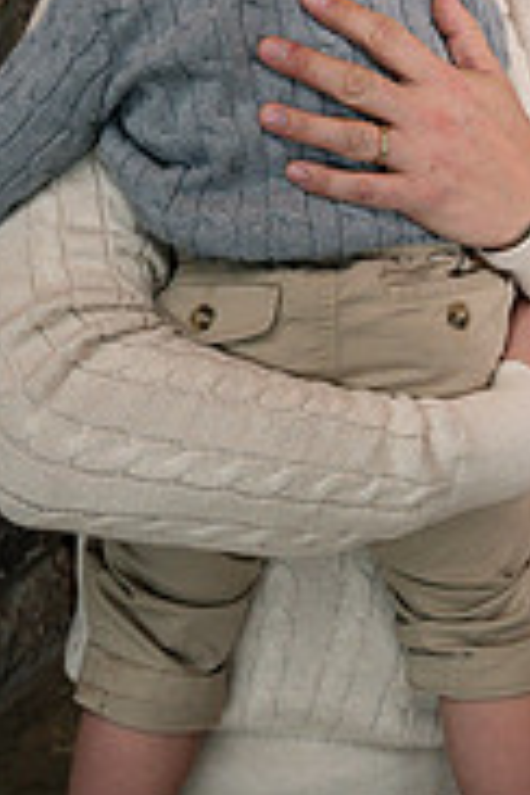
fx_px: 1303
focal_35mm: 59
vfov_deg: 32.1
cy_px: 61
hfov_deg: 23.0
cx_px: 317
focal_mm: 24
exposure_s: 1/250
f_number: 4.5
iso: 800
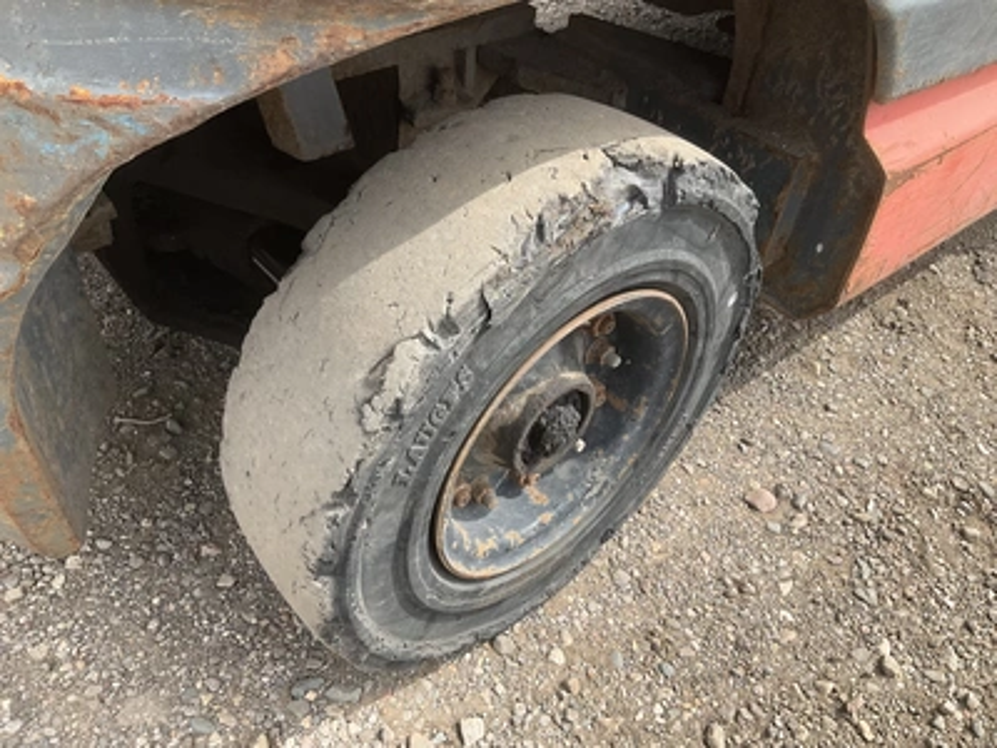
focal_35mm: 29
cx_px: 498
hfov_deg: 61.7
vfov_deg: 48.2
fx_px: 835
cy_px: 374
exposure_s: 1/519
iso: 25
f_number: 1.8
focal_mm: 3
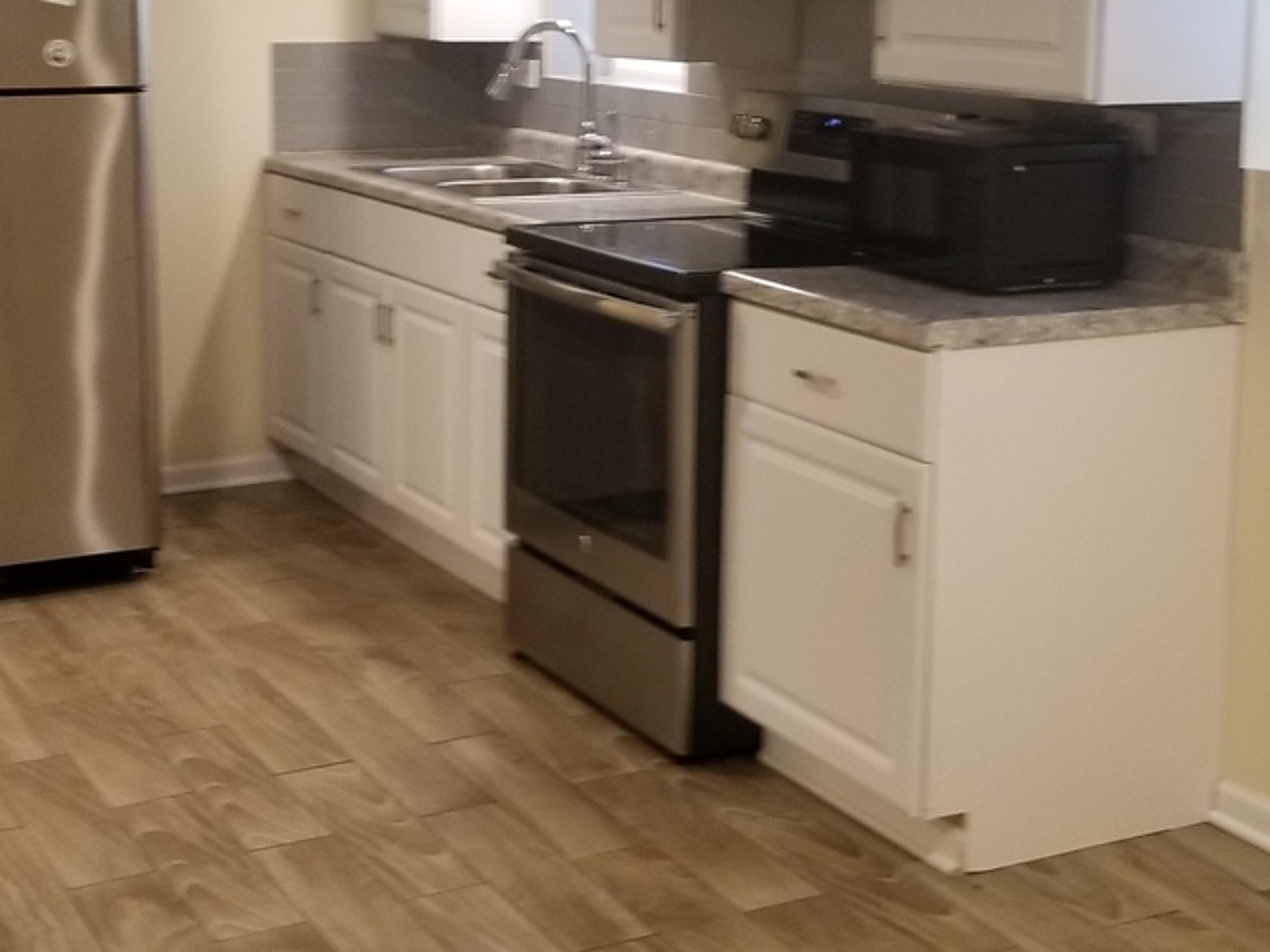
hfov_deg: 32.7
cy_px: 270
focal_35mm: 59
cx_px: 634
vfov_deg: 24.6
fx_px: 2164
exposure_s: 1/60
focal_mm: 4.25
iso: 200
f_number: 1.7
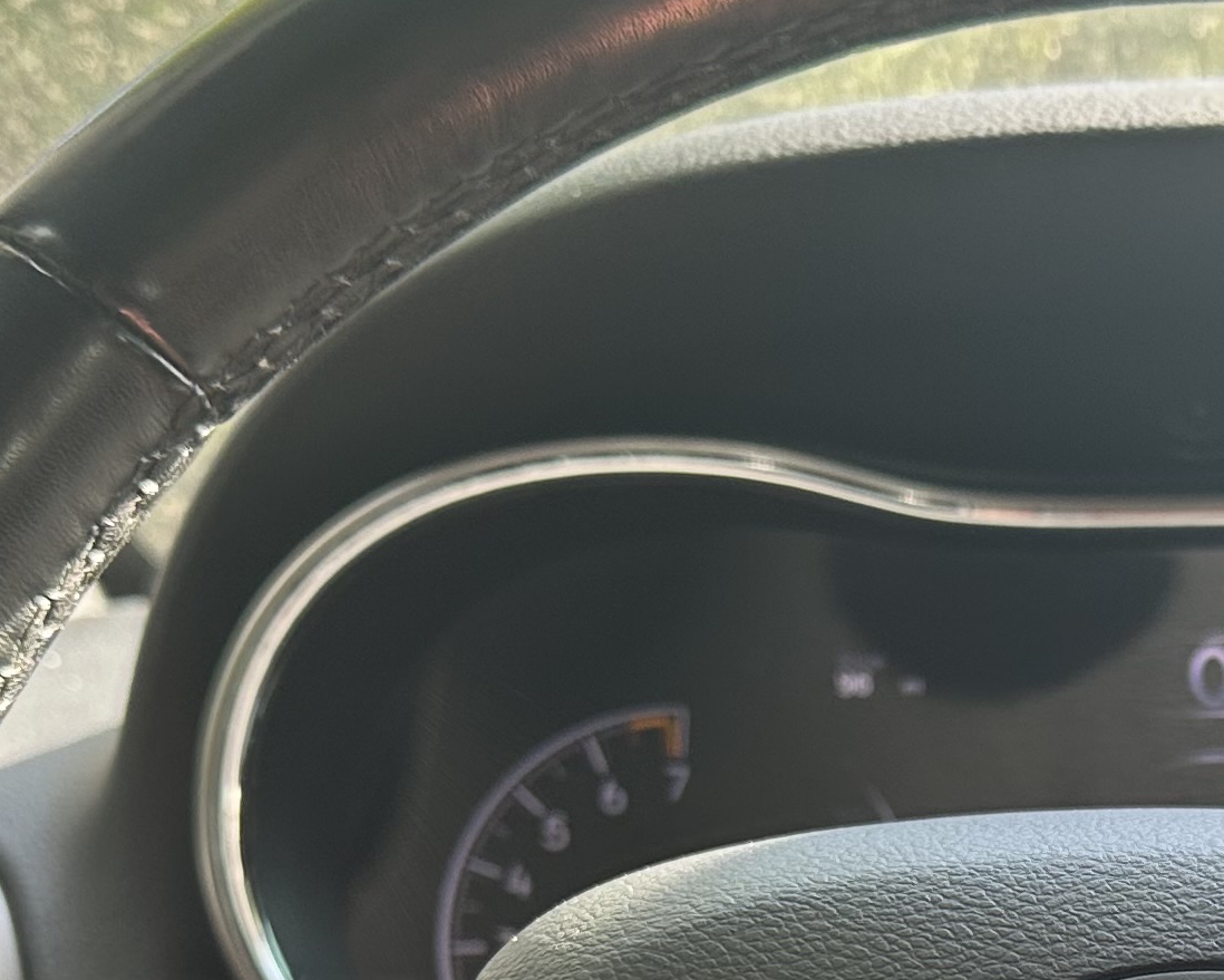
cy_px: 1226
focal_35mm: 86
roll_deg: +0.6
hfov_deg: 21.7
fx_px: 3116
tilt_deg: -11.4
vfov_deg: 17.0
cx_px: 1130
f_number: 1.78
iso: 100
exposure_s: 1/128
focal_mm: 6.86
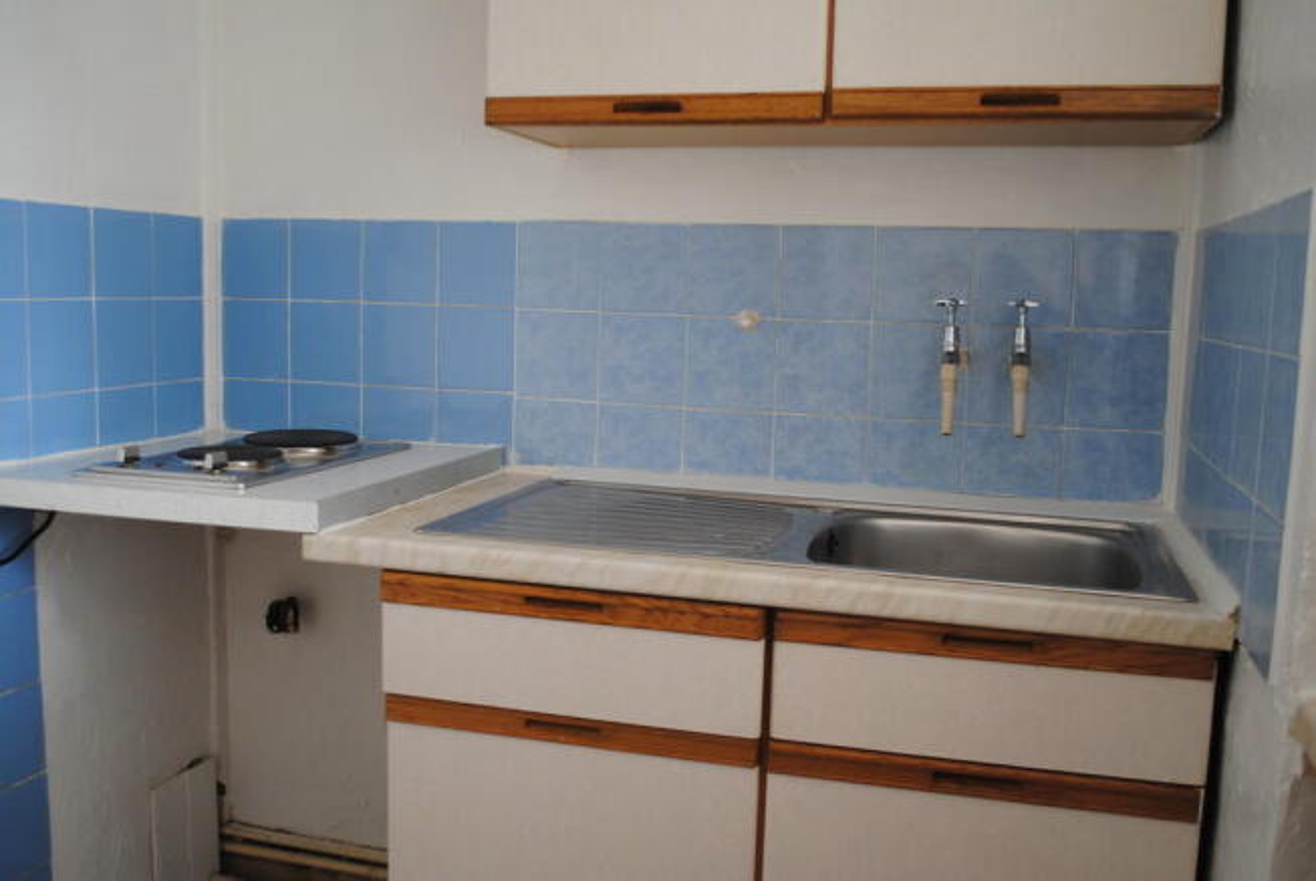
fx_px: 1208
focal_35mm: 33
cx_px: 658
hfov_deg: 57.2
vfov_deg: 40.1
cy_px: 440
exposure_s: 1/30
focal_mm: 22
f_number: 4
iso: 200
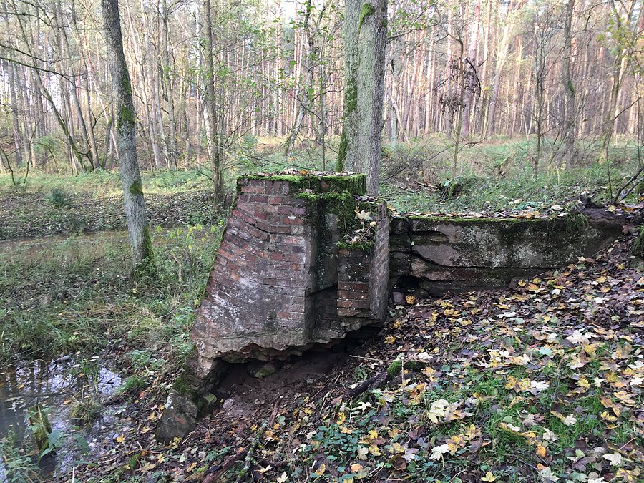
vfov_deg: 48.2
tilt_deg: -8.1
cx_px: 322
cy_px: 242
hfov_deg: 61.7
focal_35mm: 29
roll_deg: -0.3
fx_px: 540
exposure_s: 1/50
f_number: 2.2
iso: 25
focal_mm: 4.15
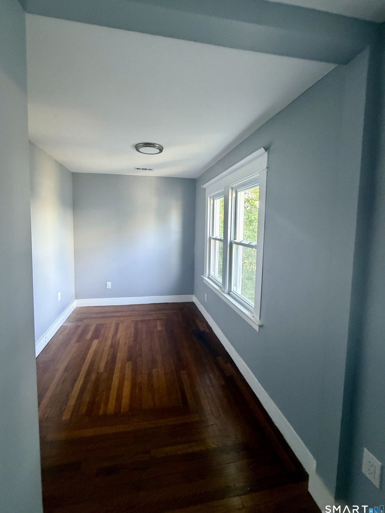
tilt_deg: -6.0
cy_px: 243
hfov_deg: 81.7
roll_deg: -1.0
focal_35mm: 15
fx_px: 222
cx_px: 182
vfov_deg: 98.1
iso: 400
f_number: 2.2
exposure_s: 1/60
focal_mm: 2.22
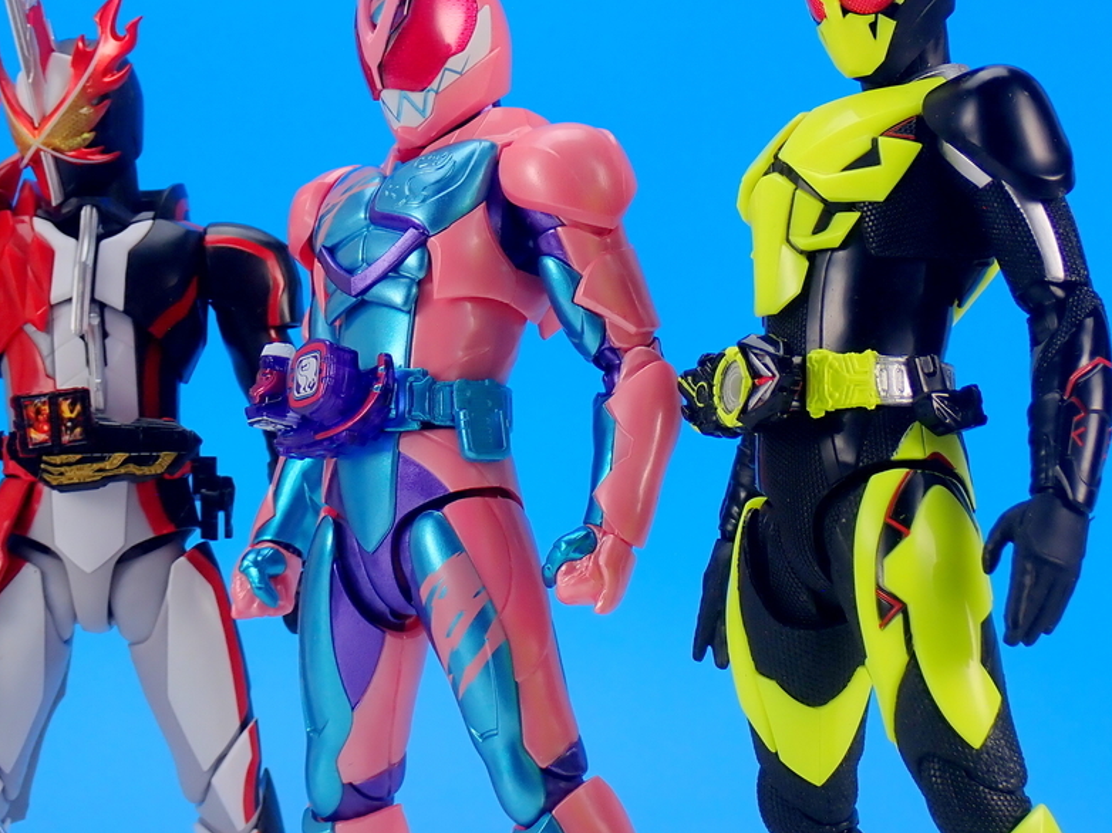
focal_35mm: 93
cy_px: 318
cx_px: 449
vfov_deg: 15.9
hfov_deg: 21.1
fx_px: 2987
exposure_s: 1/1.3
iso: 100
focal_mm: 12.73
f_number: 16
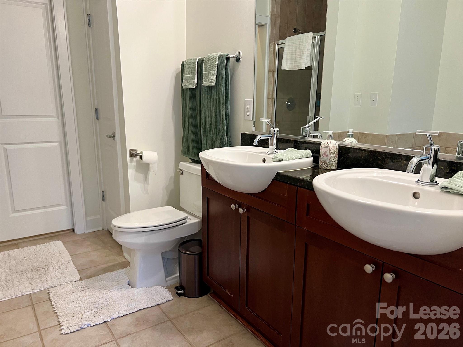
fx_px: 348
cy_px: 174
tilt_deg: -12.6
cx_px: 232
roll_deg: -0.8
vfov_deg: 53.1
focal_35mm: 26
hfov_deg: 67.3
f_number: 1.5
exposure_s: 1/60
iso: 160
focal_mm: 5.7
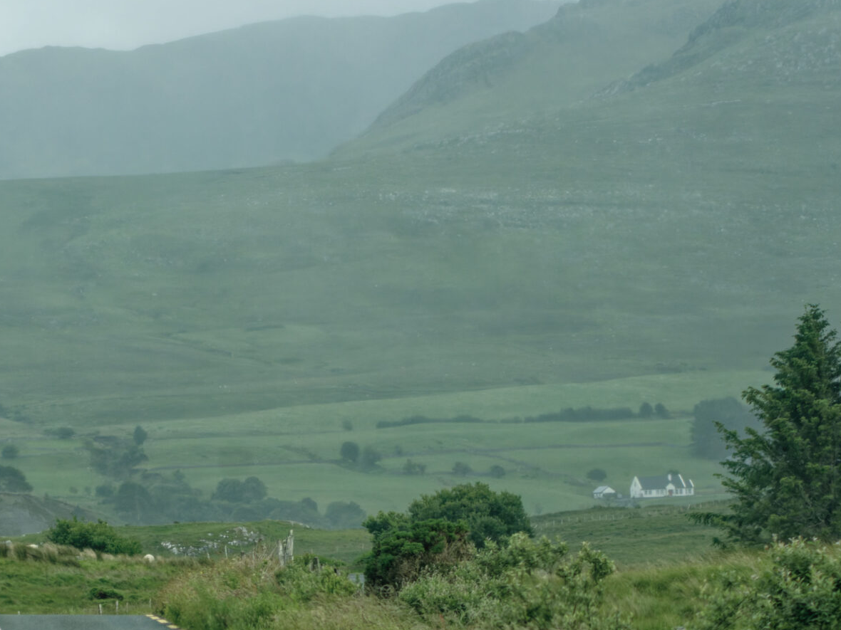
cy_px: 501
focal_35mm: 219
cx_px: 200
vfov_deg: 6.8
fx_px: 5321
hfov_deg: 9.0
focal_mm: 70
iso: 800
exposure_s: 1/800
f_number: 7.1
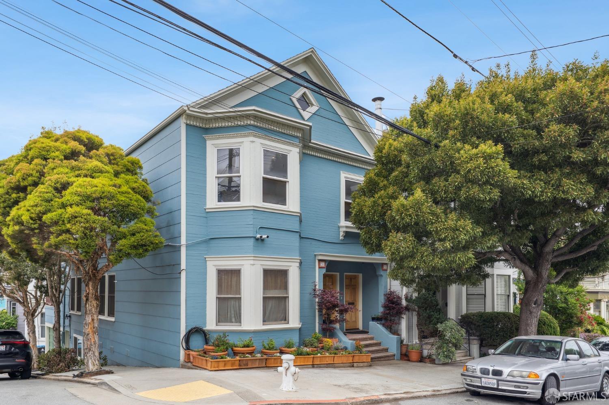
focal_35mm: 24
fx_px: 406
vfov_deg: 53.1
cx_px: 304
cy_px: 202
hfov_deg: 73.8
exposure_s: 1/80
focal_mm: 24
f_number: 11
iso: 200
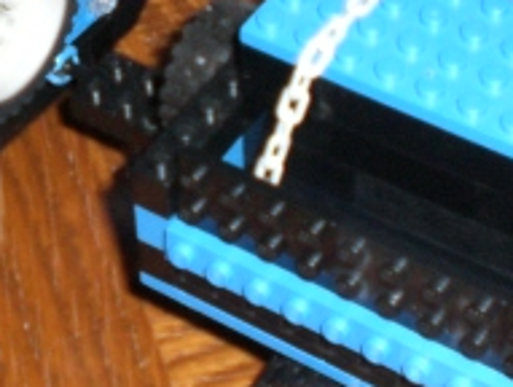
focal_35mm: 127
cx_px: 126
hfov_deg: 15.4
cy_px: 81
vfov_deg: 11.7
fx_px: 1886
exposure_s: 1/60
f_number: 3.1
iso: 200
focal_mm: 6.3
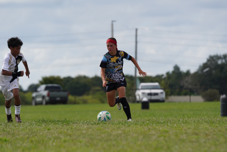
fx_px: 1836
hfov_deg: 7.1
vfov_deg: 4.7
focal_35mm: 291
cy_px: 76
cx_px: 114
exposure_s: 1/2000
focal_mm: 194
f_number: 4
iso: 160
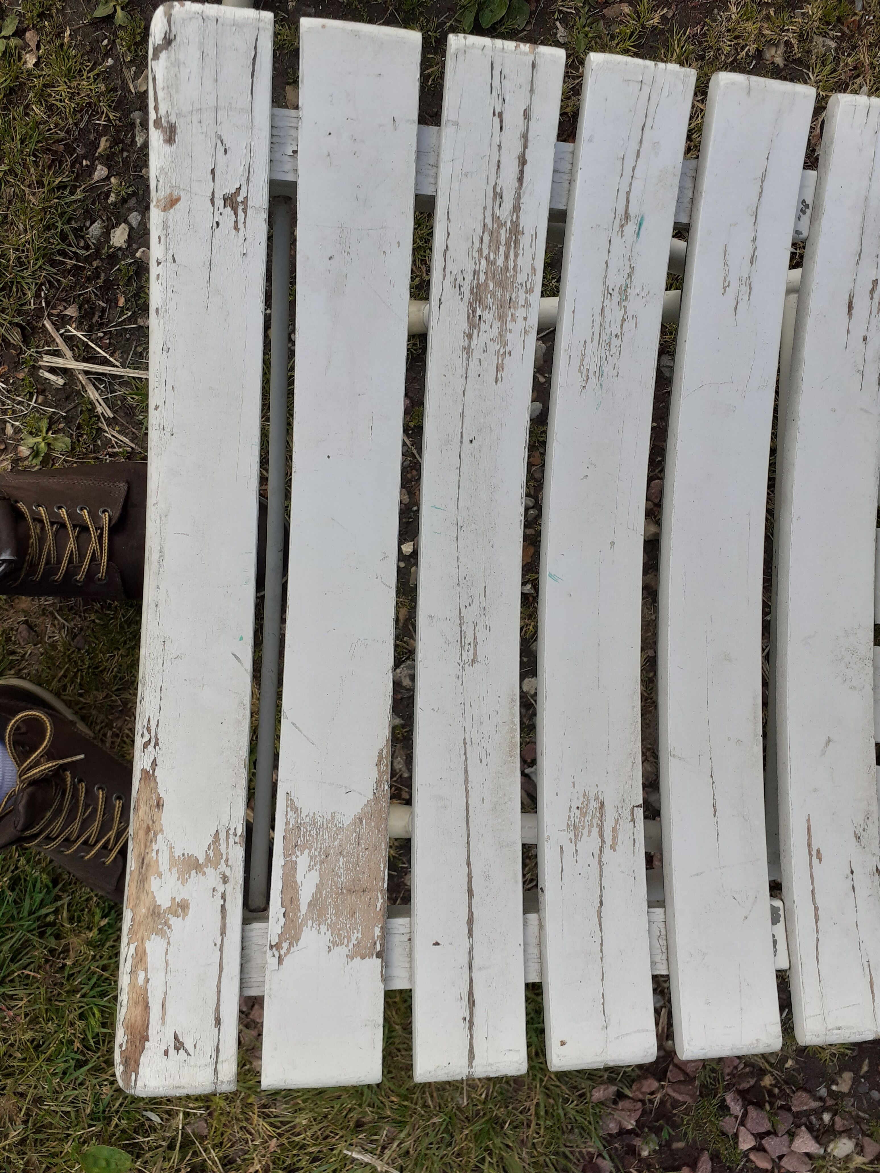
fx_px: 915
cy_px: 586
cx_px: 440
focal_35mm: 27
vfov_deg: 65.3
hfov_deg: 51.4
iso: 40
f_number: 1.9
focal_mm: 3.6
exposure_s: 1/1192
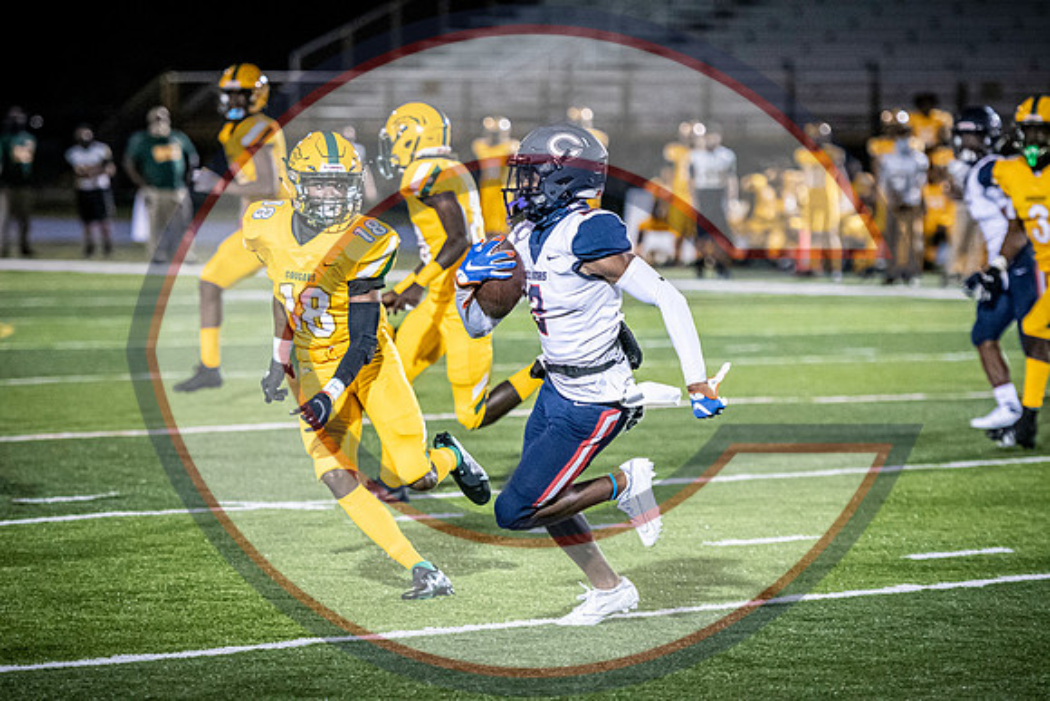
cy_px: 350
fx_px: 6126
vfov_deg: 6.5
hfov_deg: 9.8
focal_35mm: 210
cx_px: 525
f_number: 2.8
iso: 7200
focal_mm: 140
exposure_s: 1/2000
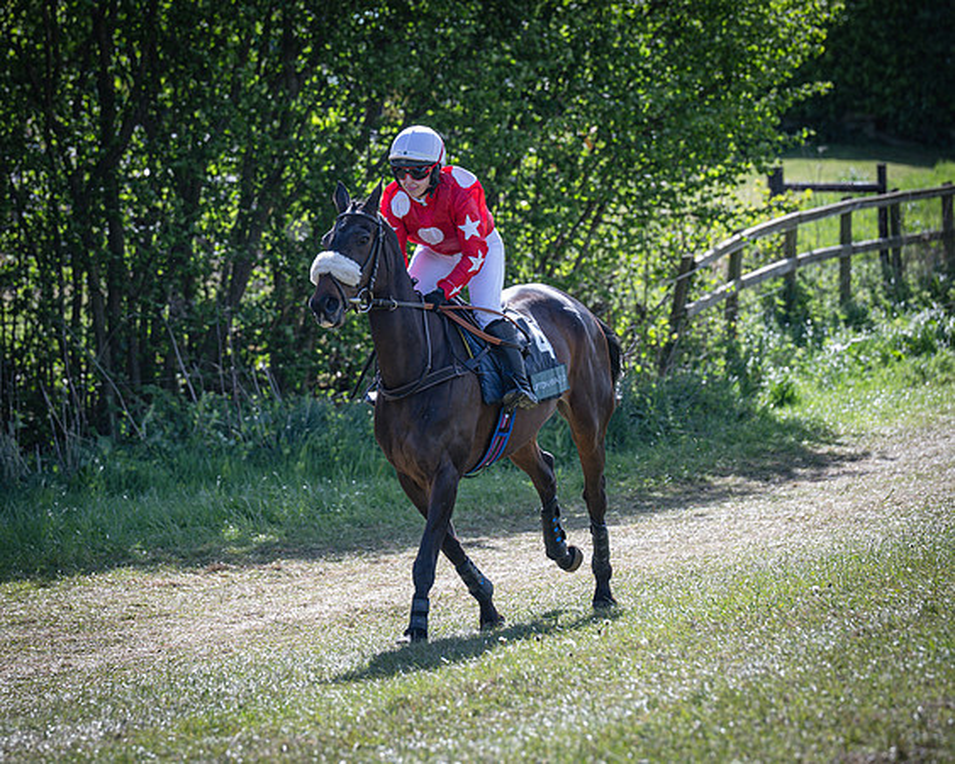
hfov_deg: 7.1
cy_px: 321
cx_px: 359
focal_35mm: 272
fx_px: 7680
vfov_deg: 5.7
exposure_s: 1/1000
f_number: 4
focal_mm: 180
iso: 400
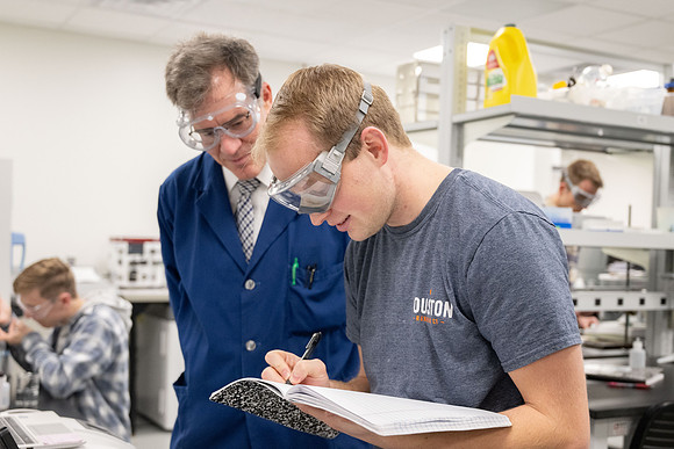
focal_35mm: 46
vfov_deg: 29.2
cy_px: 241
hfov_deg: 42.6
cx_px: 362
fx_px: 864
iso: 2500
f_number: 4
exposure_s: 1/250
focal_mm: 43
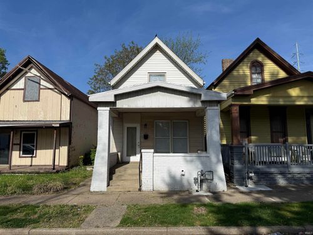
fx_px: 217
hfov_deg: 71.6
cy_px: 118
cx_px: 156
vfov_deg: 56.8
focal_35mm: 24
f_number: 1.78
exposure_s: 1/8130
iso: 80
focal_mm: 6.76
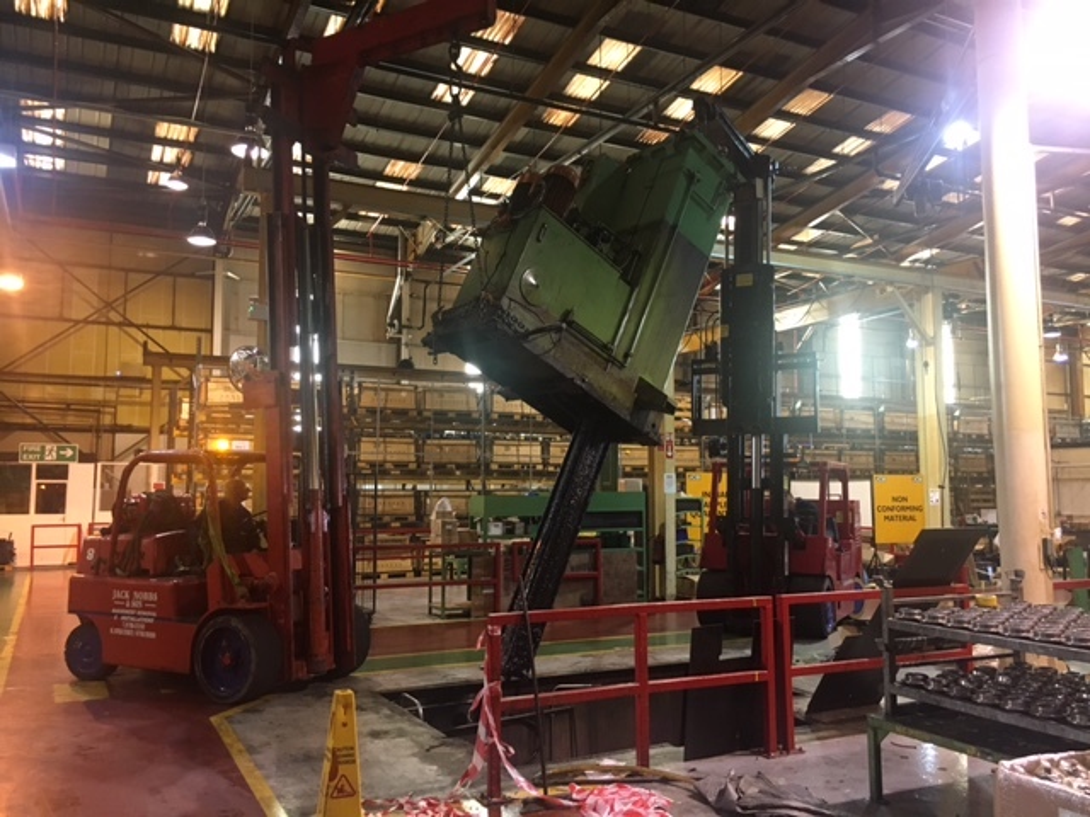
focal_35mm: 29
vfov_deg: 48.2
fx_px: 913
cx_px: 545
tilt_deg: +4.9
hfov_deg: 61.7
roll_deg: -0.1
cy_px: 408
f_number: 2.2
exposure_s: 1/33
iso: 200
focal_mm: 4.15
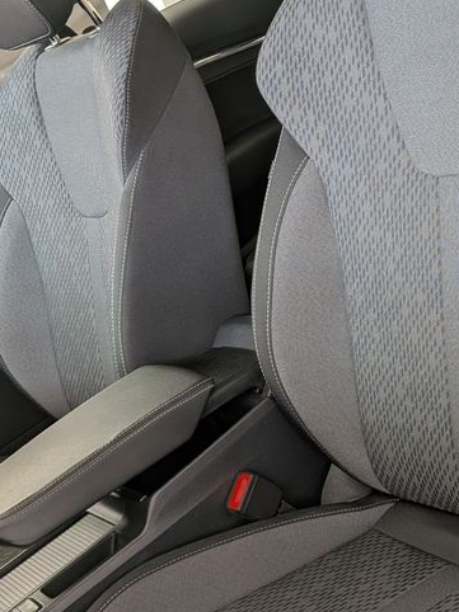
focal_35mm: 51
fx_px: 902
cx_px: 409
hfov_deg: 27.5
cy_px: 350
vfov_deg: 37.4
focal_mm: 4.53
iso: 32
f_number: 1.7
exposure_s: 1/100
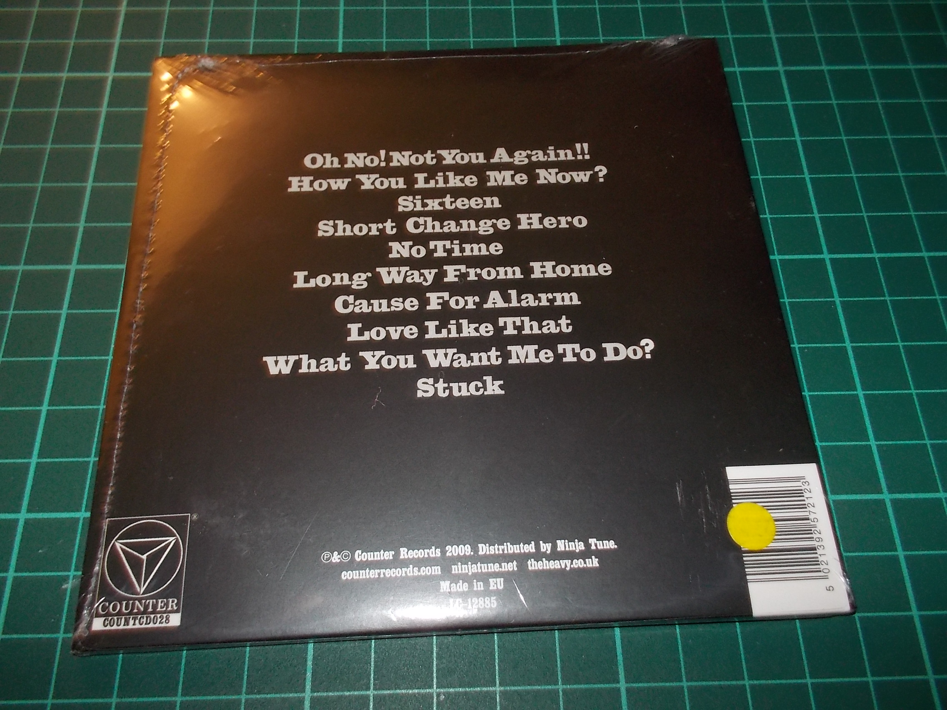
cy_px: 355
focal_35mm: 29
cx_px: 474
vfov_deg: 48.2
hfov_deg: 61.7
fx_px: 793
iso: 200
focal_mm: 4.1
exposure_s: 1/30
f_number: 3.3
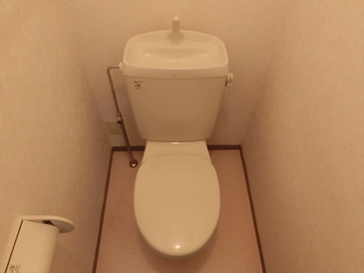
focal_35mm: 25
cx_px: 182
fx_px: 263
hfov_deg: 69.4
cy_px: 136
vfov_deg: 54.9
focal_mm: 4.5
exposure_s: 1/30
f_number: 3.5
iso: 400
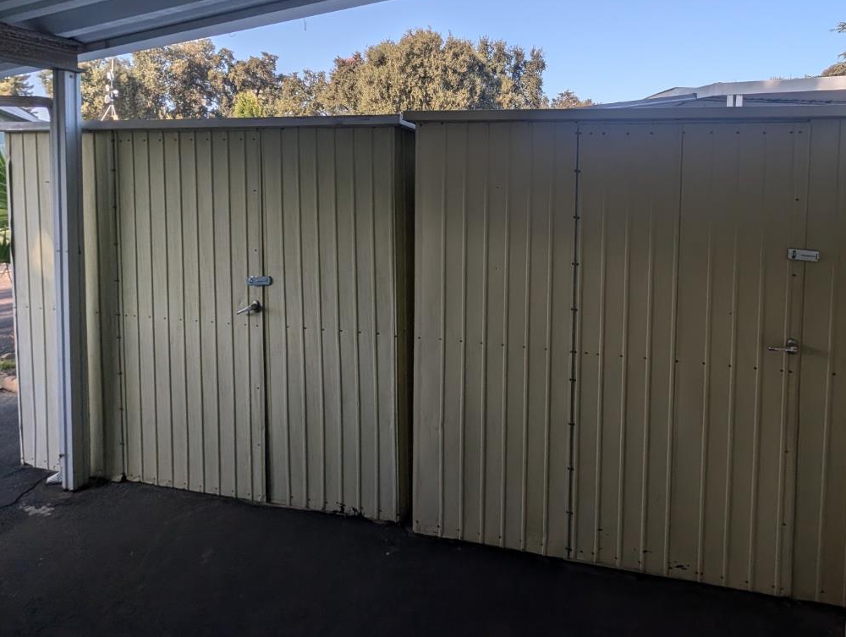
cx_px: 555
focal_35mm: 18
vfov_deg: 69.7
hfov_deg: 85.0
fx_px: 441
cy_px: 212
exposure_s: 1/976
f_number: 1.7
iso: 45
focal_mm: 2.02
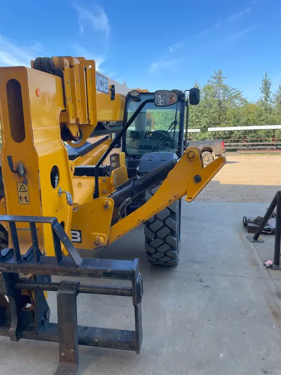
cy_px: 188
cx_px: 140
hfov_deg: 53.1
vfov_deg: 67.3
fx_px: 281
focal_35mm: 26
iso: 32
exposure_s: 1/720
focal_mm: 4.2
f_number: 1.6
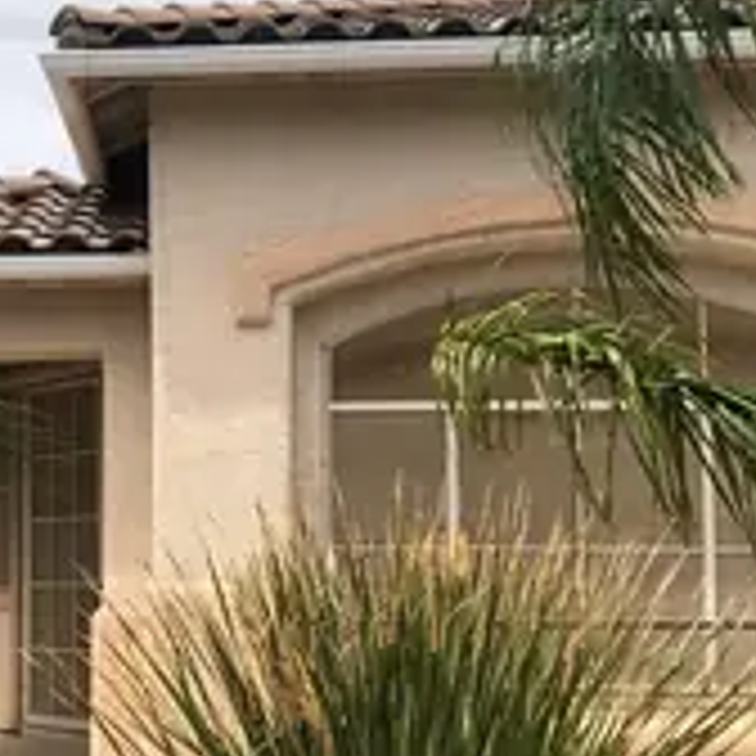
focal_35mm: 59
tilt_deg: +3.4
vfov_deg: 28.9
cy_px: 495
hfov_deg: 28.3
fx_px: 1458
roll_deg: +0.1
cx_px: 117
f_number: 1.8
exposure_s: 1/2525
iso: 20
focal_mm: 4
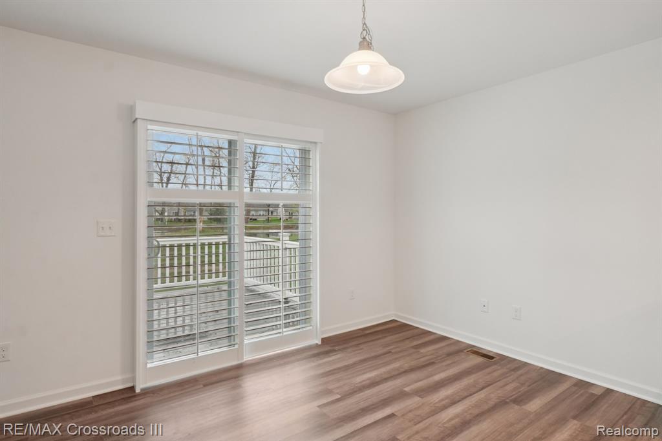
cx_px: 331
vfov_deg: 63.2
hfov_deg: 85.4
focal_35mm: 20
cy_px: 220
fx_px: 358
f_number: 8
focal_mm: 13
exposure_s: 1/30
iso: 320
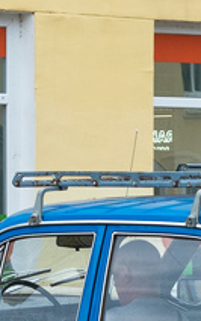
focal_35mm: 472
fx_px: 4126
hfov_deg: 2.8
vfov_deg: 4.4
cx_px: 231
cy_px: 98
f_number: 8
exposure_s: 1/250
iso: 140
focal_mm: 48
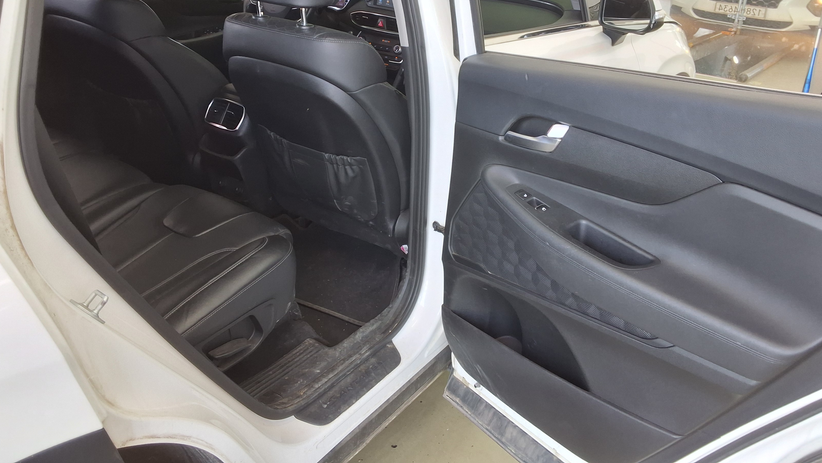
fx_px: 676
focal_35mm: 31
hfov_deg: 62.6
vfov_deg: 37.3
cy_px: 150
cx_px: 410
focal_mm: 2.91
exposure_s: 1/120
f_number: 1.9
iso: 40
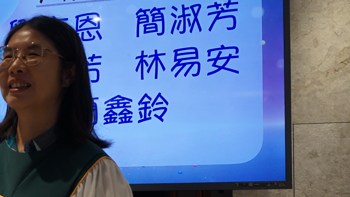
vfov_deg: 12.1
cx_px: -49
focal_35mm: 99
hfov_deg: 20.4
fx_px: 919
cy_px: 176
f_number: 4
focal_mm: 36
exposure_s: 1/160
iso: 1000
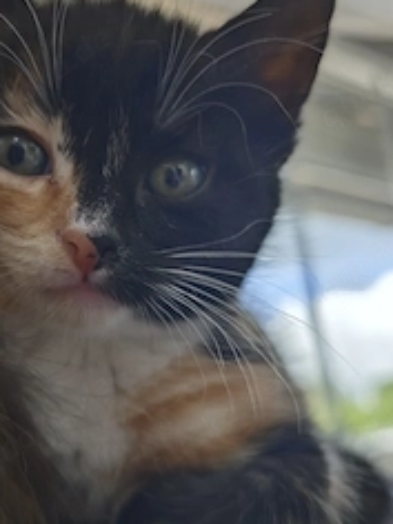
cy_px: 275
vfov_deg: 47.8
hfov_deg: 35.9
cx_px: 93
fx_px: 590
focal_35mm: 39
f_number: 1.6
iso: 320
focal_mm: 6.55
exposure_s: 1/101
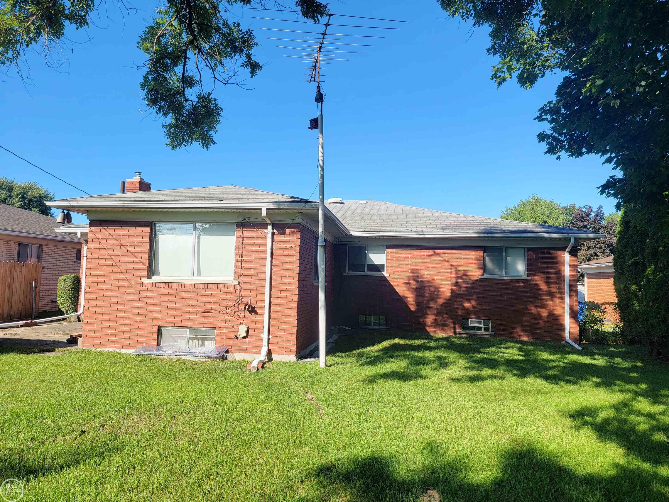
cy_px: 251
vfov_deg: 56.8
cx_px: 334
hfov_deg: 71.6
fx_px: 464
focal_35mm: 24
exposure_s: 1/279
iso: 16
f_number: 1.8
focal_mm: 6.7
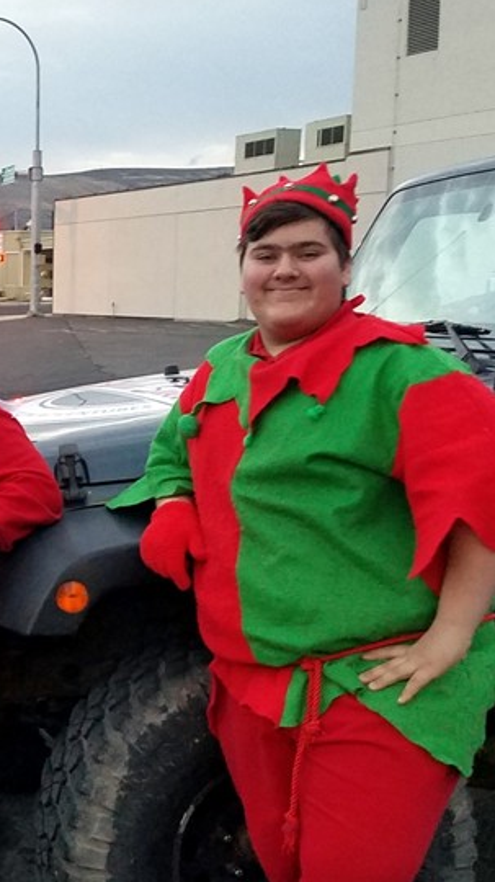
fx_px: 982
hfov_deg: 27.1
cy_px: 485
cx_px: 26
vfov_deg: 48.3
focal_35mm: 42
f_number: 1.7
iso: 200
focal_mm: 4.2
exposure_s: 1/60
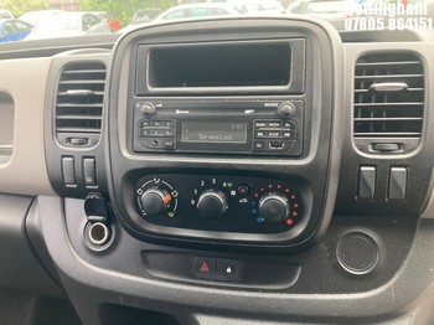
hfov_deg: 63.5
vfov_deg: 49.7
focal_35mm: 28
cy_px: 162
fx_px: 351
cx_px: 217
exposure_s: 1/121
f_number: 1.8
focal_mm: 3.99
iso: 64
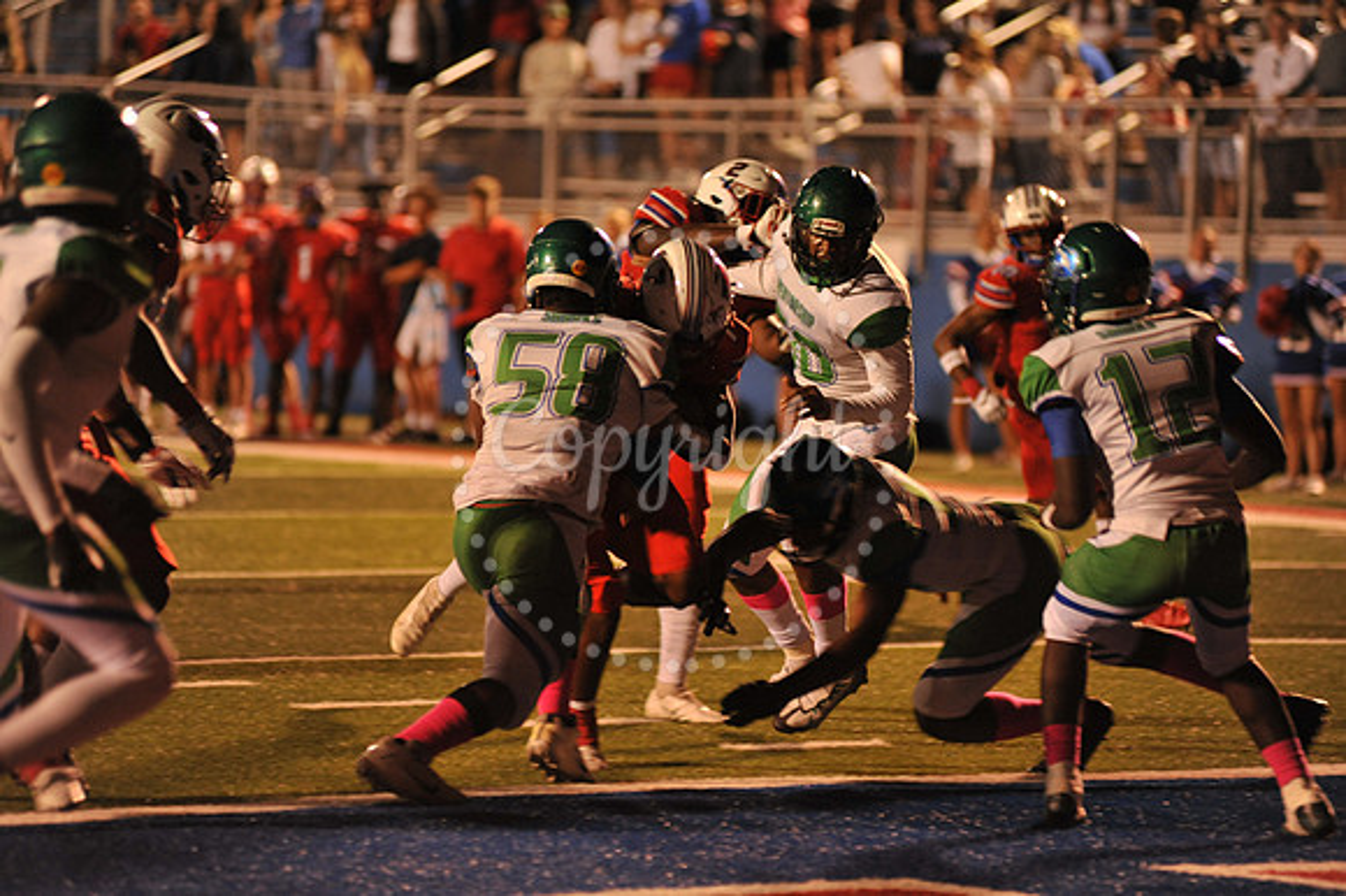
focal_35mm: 200
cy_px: 448
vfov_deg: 6.9
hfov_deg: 10.3
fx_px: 7473
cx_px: 673
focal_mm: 200
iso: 2000
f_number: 2.8
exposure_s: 1/200
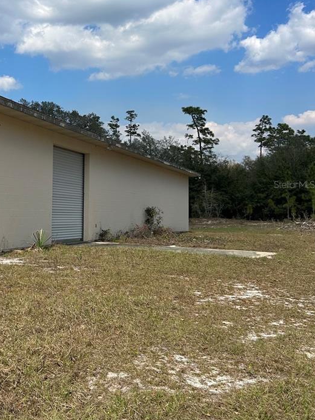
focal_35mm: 45
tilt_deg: +4.9
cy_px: 184
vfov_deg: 42.0
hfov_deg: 31.0
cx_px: 44
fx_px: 546
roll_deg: -0.8
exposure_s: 1/5319
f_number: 1.5
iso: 50
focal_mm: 5.7
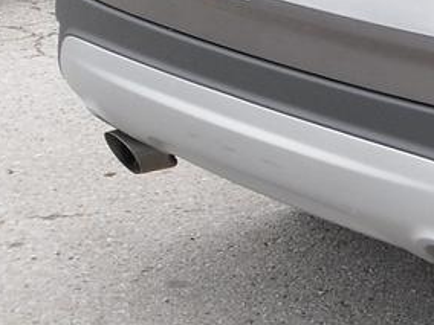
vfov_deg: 9.2
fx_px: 1981
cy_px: -88
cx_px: 839
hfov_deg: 11.4
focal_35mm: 158
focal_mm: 6.3
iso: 80
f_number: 3.5
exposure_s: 1/189
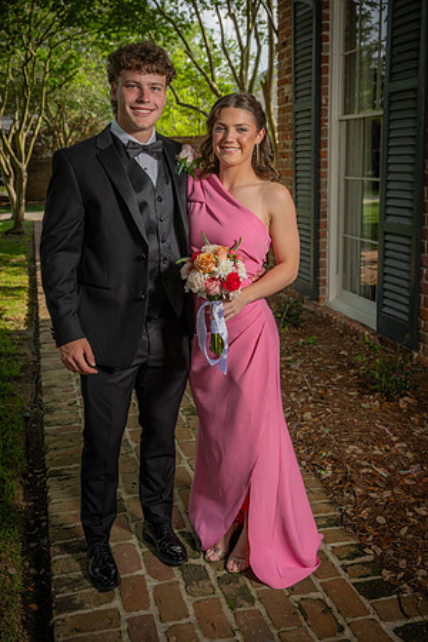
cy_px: 321
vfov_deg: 50.7
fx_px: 678
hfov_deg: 35.1
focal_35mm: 38
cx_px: 214
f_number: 5.6
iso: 100
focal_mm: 38
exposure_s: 1/160
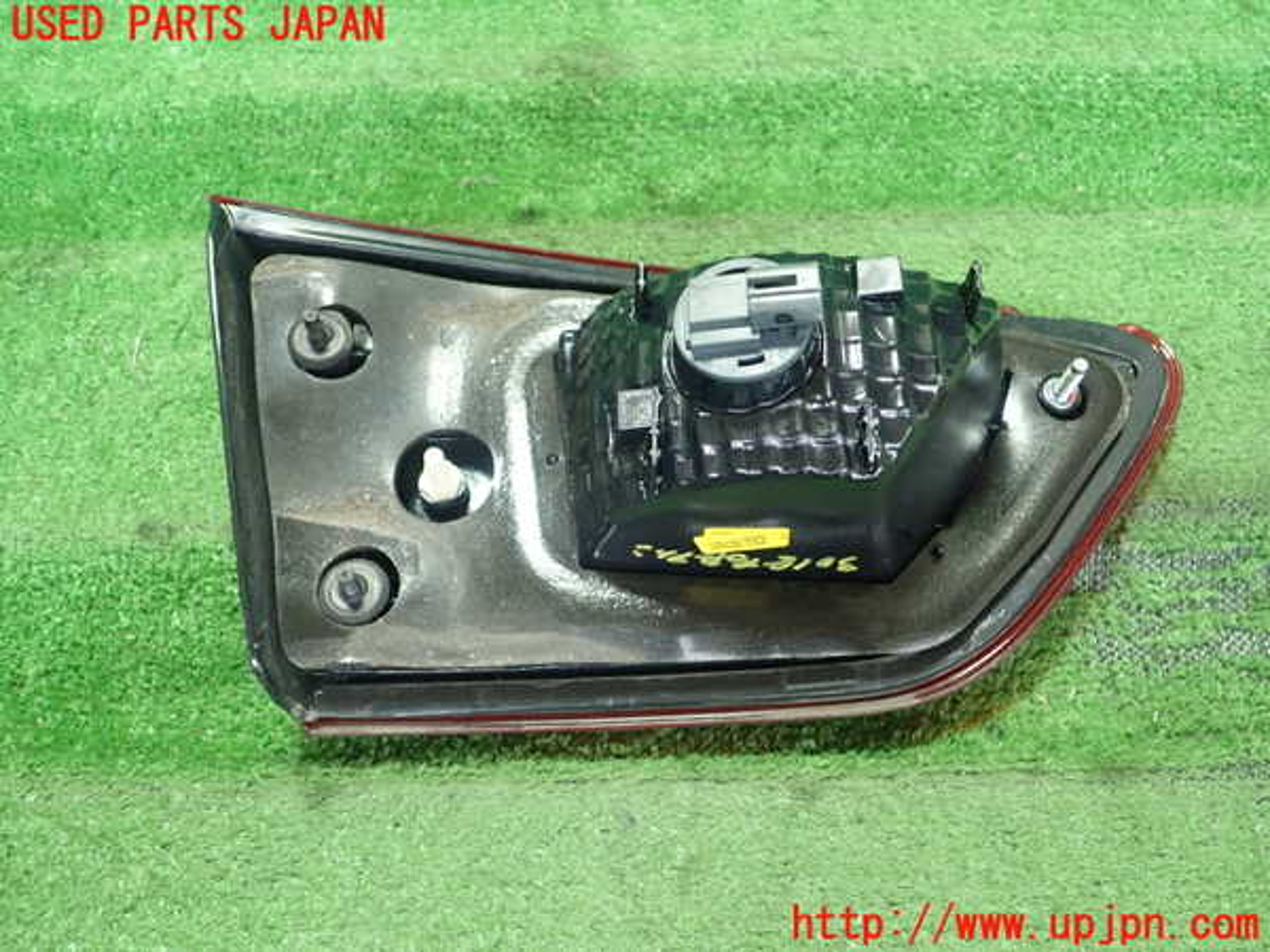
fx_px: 1101
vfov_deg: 46.8
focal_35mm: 30
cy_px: 476
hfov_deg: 60.0
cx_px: 635
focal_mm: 5.5
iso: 800
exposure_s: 1/125
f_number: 2.3
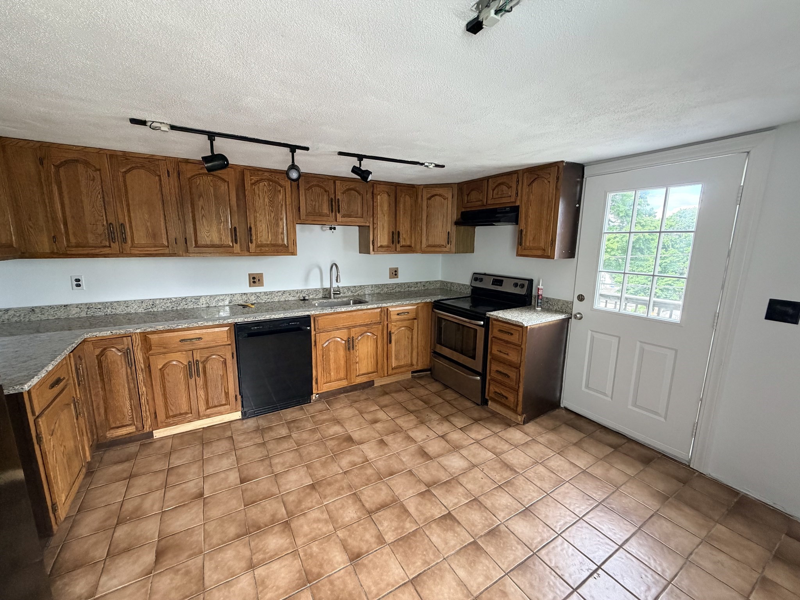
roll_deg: -1.2
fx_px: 324
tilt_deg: -10.3
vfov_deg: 85.7
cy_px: 300
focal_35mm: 14
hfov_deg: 102.1
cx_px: 400
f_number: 2.2
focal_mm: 2.22
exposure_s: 1/106
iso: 320
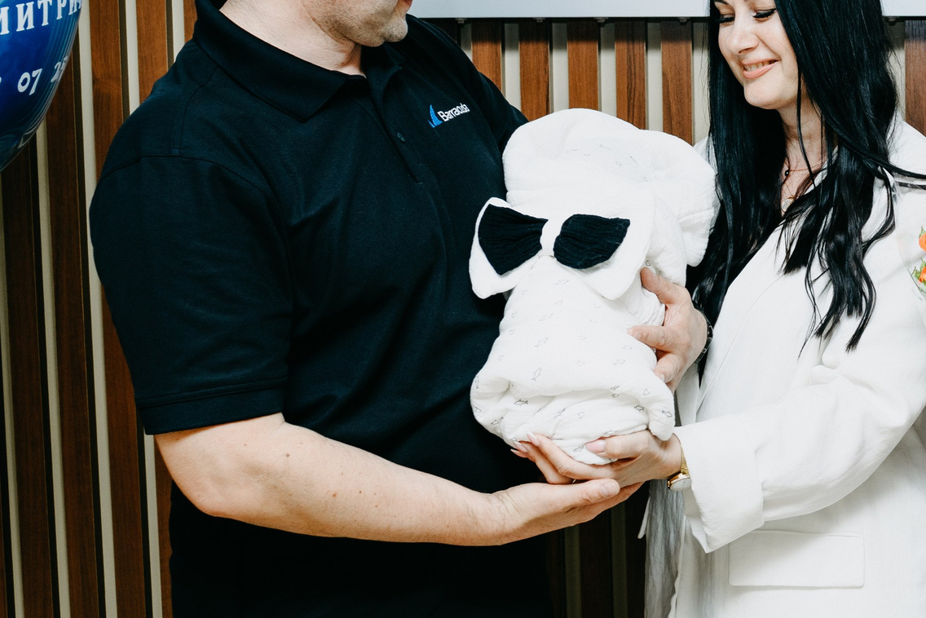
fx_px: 2084
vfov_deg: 16.8
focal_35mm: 81
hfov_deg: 23.7
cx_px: 978
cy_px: 242
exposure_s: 1/160
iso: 200
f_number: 4
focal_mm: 35
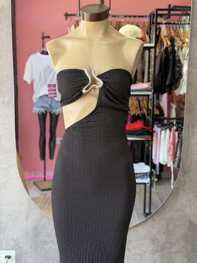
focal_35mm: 48
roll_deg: -0.5
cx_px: 98
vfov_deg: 39.6
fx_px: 364
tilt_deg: -9.8
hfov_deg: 30.3
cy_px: 132
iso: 100
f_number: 1.78
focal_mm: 6.76
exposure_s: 1/87
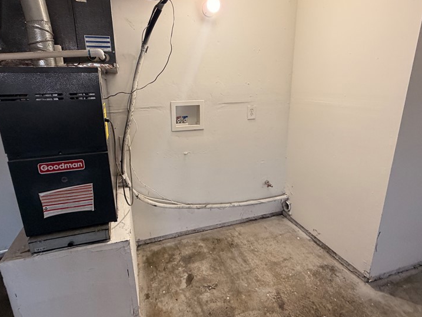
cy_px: 149
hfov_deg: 81.7
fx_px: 244
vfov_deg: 65.9
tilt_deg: -15.2
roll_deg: +0.6
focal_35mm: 20
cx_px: 201
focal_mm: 2.22
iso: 320
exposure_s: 1/60
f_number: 2.2
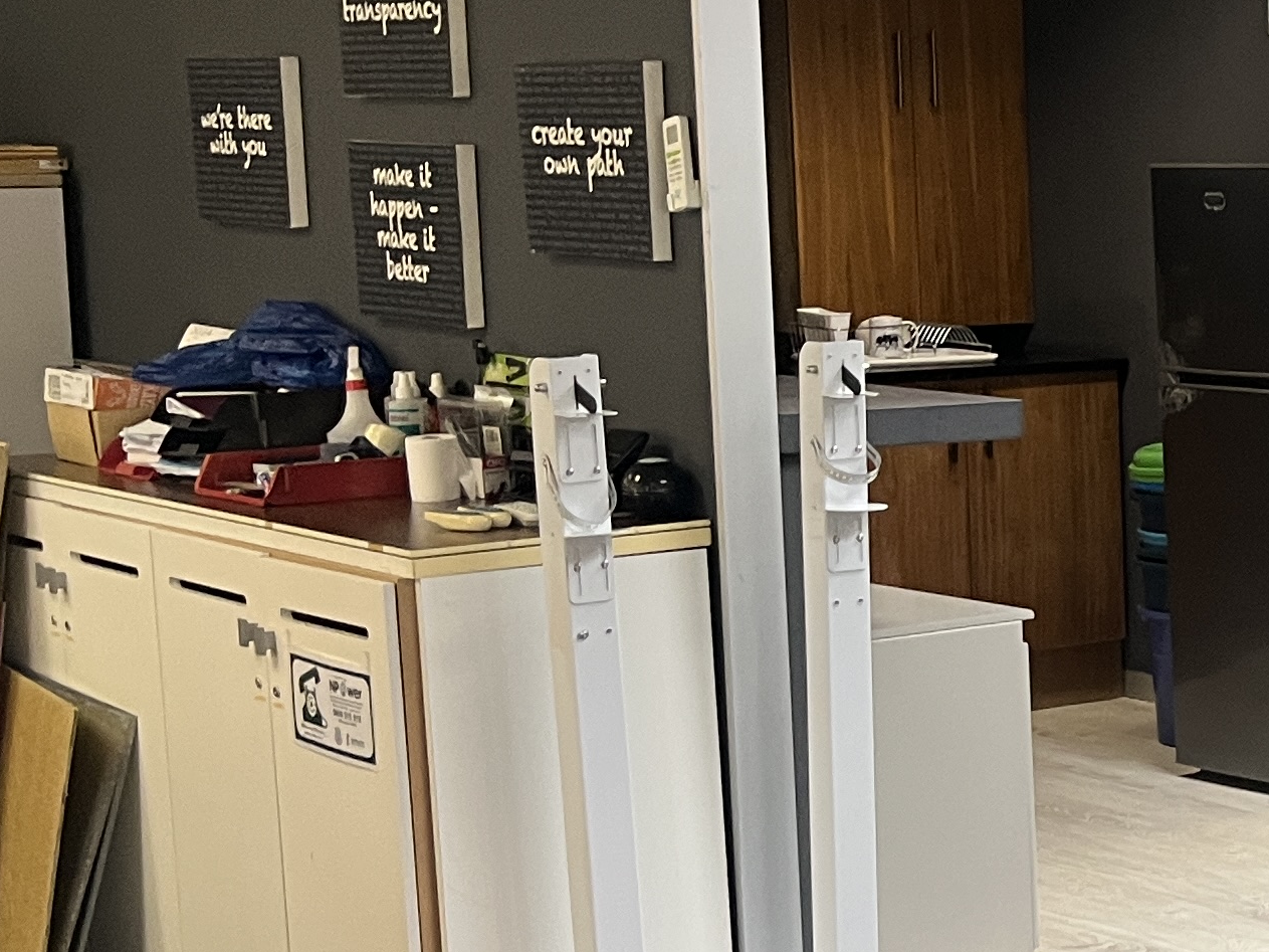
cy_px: 531
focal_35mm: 83
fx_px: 3042
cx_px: 1917
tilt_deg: -9.1
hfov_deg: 20.2
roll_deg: -0.1
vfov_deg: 17.8
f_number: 1.6
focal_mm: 5.1
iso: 125
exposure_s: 1/50
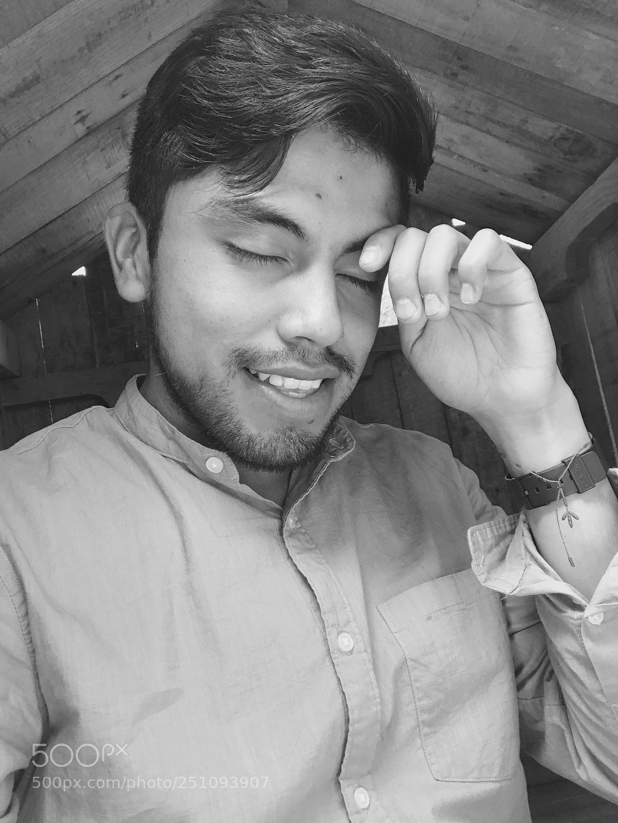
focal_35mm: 32
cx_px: 309
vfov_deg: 56.8
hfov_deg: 44.2
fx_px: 761
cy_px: 412
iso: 25
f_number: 2.2
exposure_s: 1/30
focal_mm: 2.87
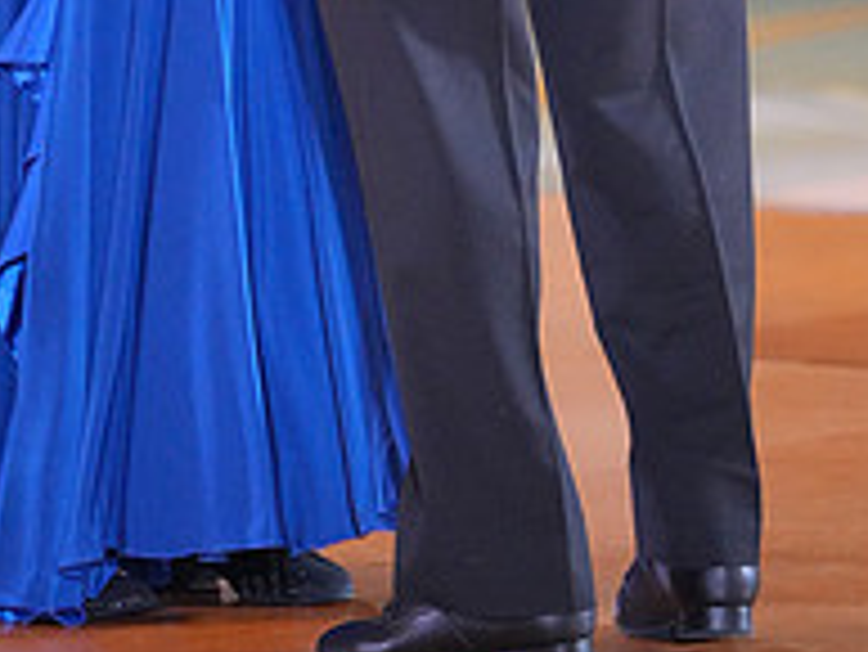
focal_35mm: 579
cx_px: 569
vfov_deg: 2.6
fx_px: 14528
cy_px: -355
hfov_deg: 3.4
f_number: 2.8
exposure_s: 1/500
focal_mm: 200
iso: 6400
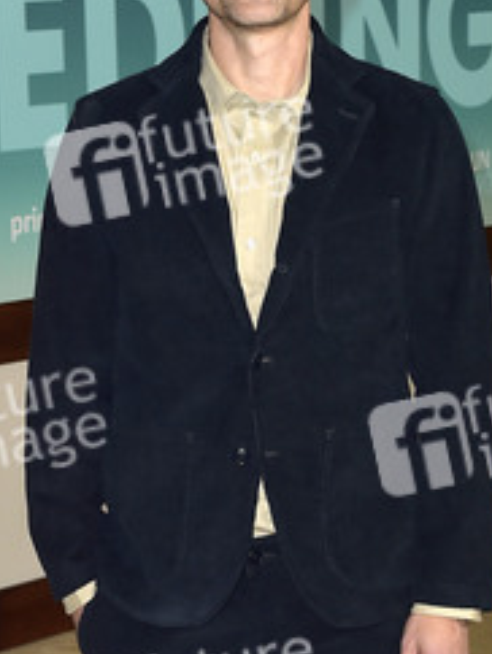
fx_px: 1684
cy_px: 297
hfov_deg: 16.6
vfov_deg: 22.0
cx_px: 264
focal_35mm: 89
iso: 400
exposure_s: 1/250
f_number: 6.3
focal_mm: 56
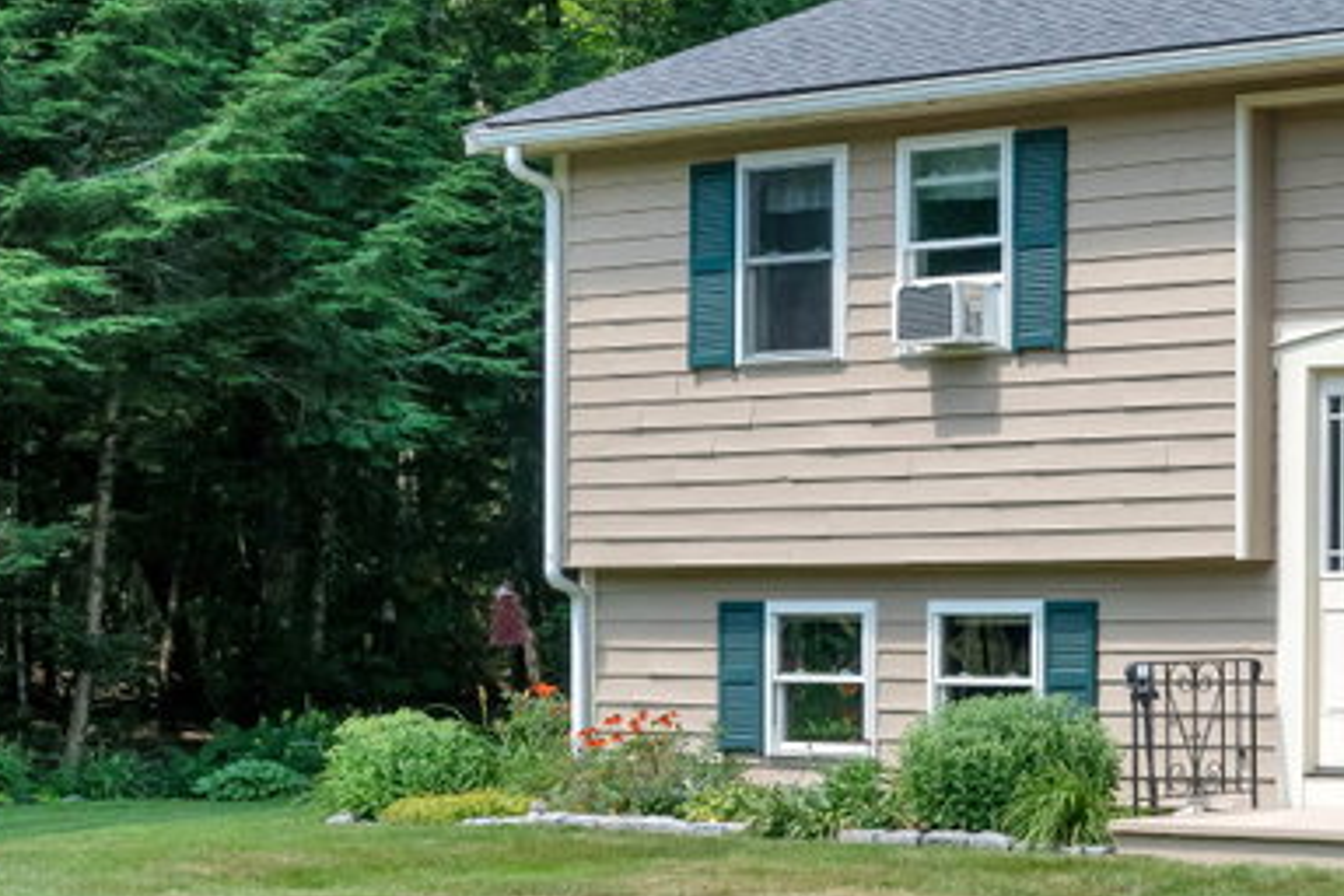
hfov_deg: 19.9
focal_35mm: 93
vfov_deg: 14.7
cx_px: 1794
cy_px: 494
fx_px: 3472
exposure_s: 1/1500
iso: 800
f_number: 6.7
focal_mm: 31
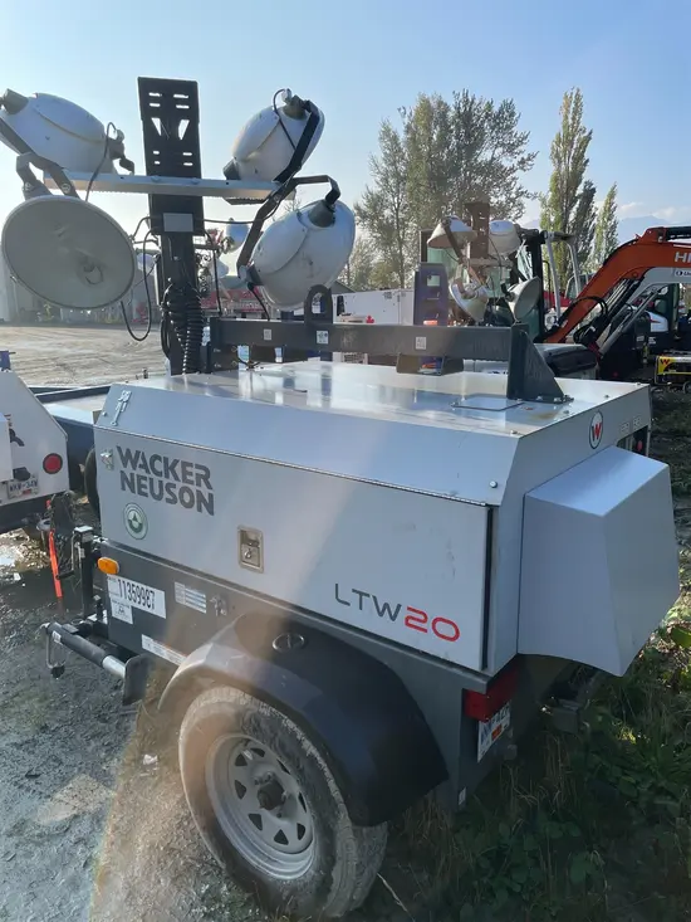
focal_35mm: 26
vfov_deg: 67.3
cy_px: 461
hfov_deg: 53.1
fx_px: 692
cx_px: 346
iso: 50
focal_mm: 4.2
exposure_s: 1/1855
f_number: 1.6
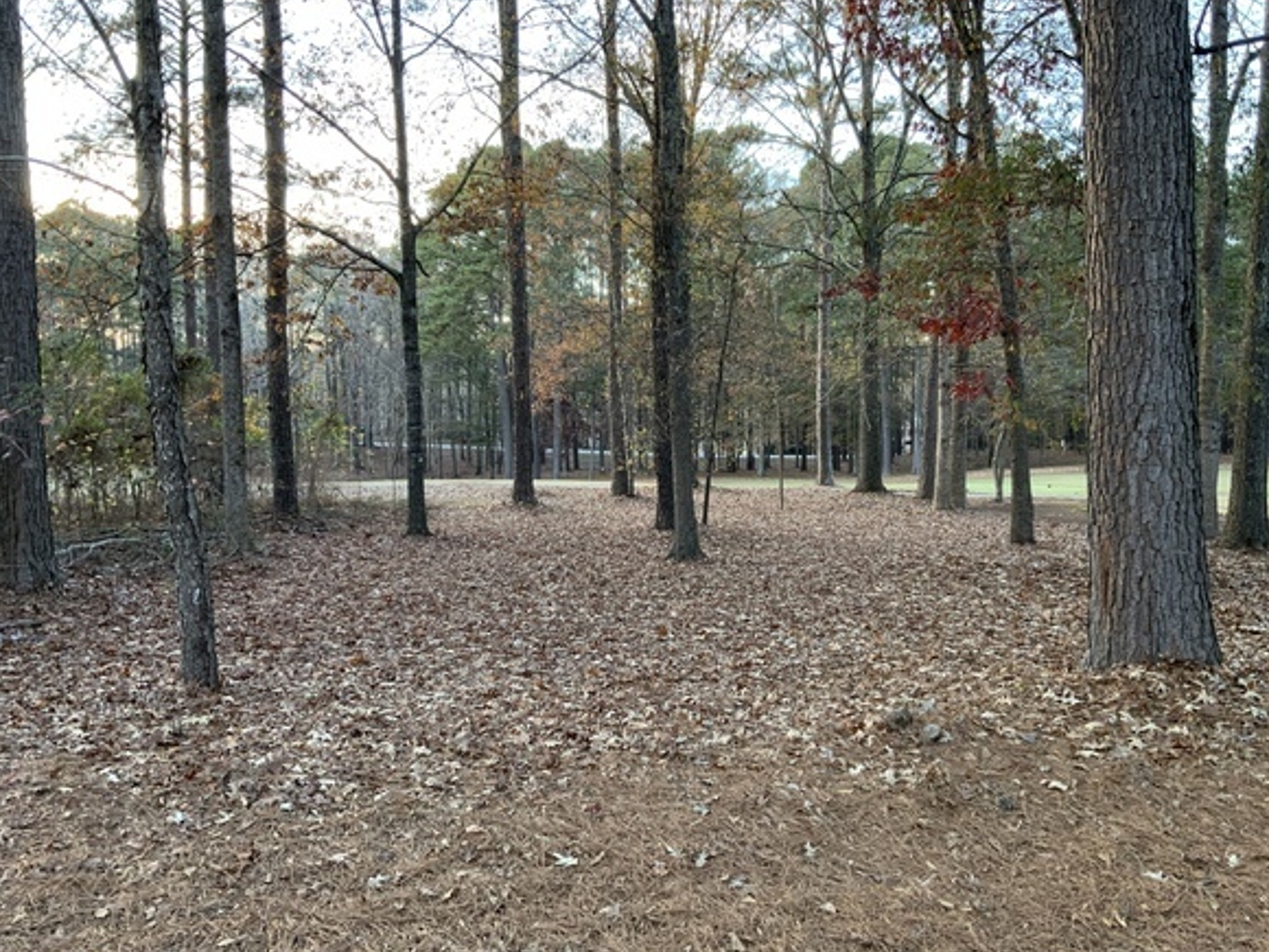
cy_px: 484
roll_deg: -0.8
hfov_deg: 56.8
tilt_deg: -4.5
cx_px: 648
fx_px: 1173
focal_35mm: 32
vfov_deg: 44.2
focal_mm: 3
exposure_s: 1/81
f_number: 1.8
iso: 64
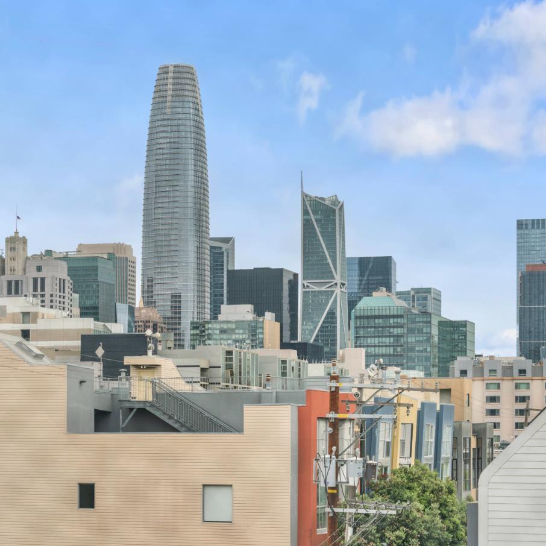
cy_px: 297
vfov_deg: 19.3
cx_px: 192
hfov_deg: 19.2
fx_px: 1606
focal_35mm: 90
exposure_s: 1/2000
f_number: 5.6
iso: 400
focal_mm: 64
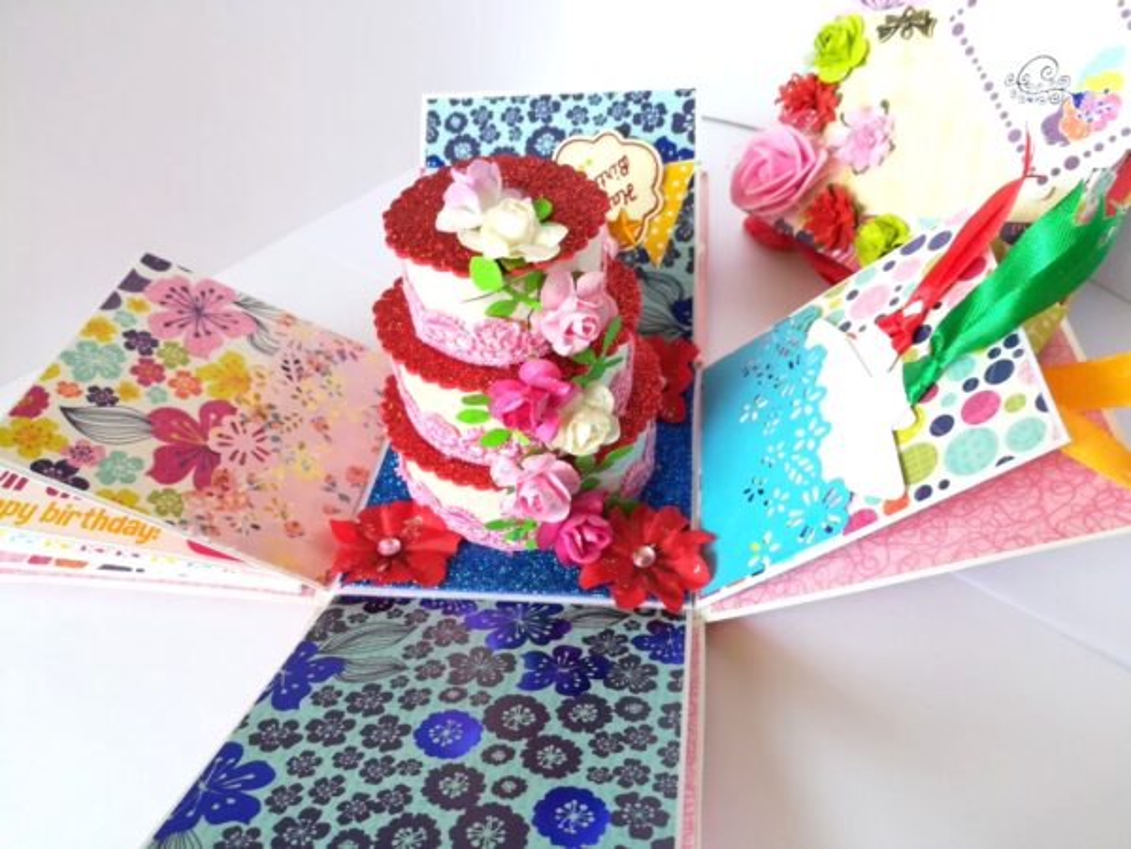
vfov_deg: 53.1
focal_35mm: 26
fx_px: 849
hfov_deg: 67.3
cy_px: 424
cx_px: 566
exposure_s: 1/50
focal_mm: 3.83
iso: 80
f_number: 2.2
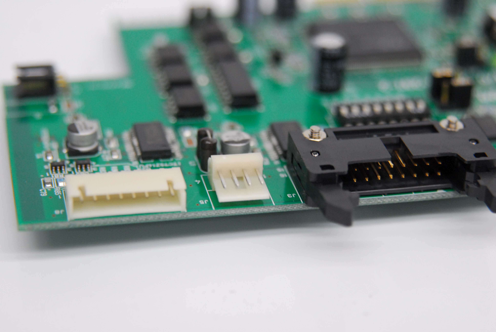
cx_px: 248
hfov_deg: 19.4
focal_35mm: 105
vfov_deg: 13.1
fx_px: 1448
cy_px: 166
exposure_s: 1/125
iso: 800
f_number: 4
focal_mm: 70
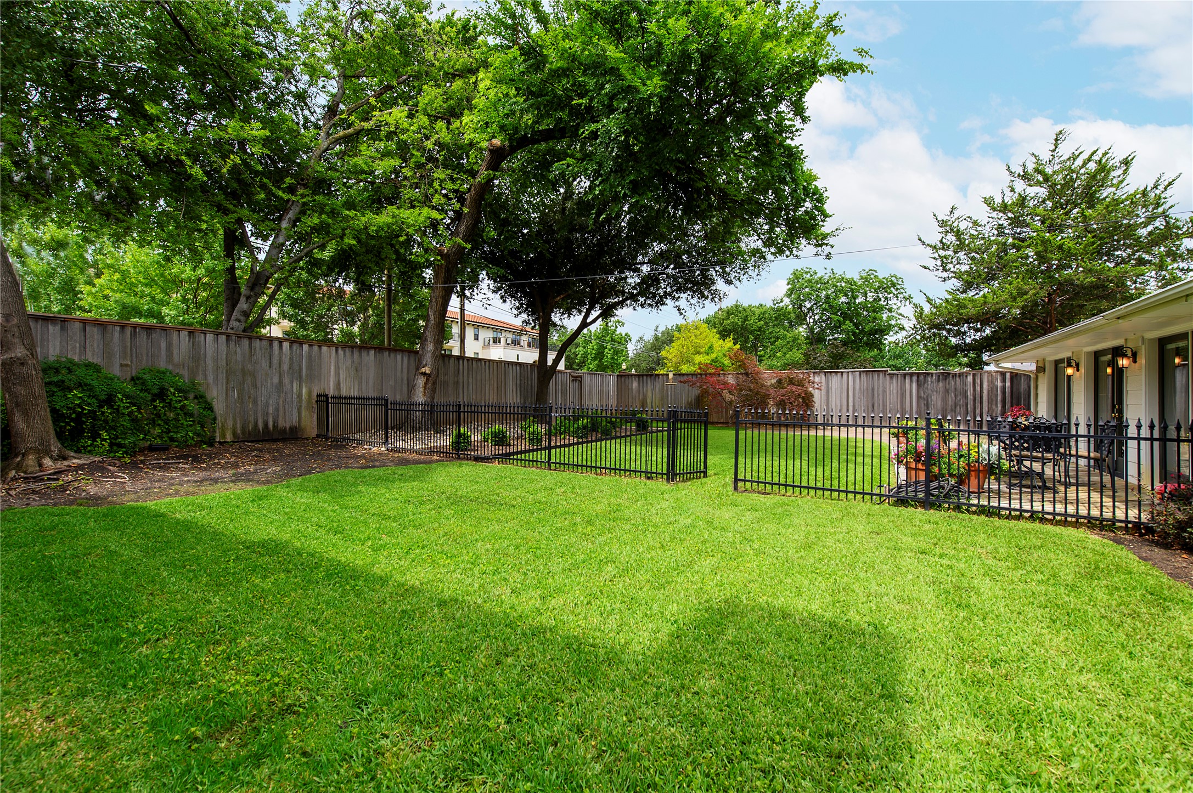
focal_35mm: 14
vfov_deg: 81.1
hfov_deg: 104.3
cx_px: 596
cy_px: 396
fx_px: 464
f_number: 9
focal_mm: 14
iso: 100
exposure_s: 1/100
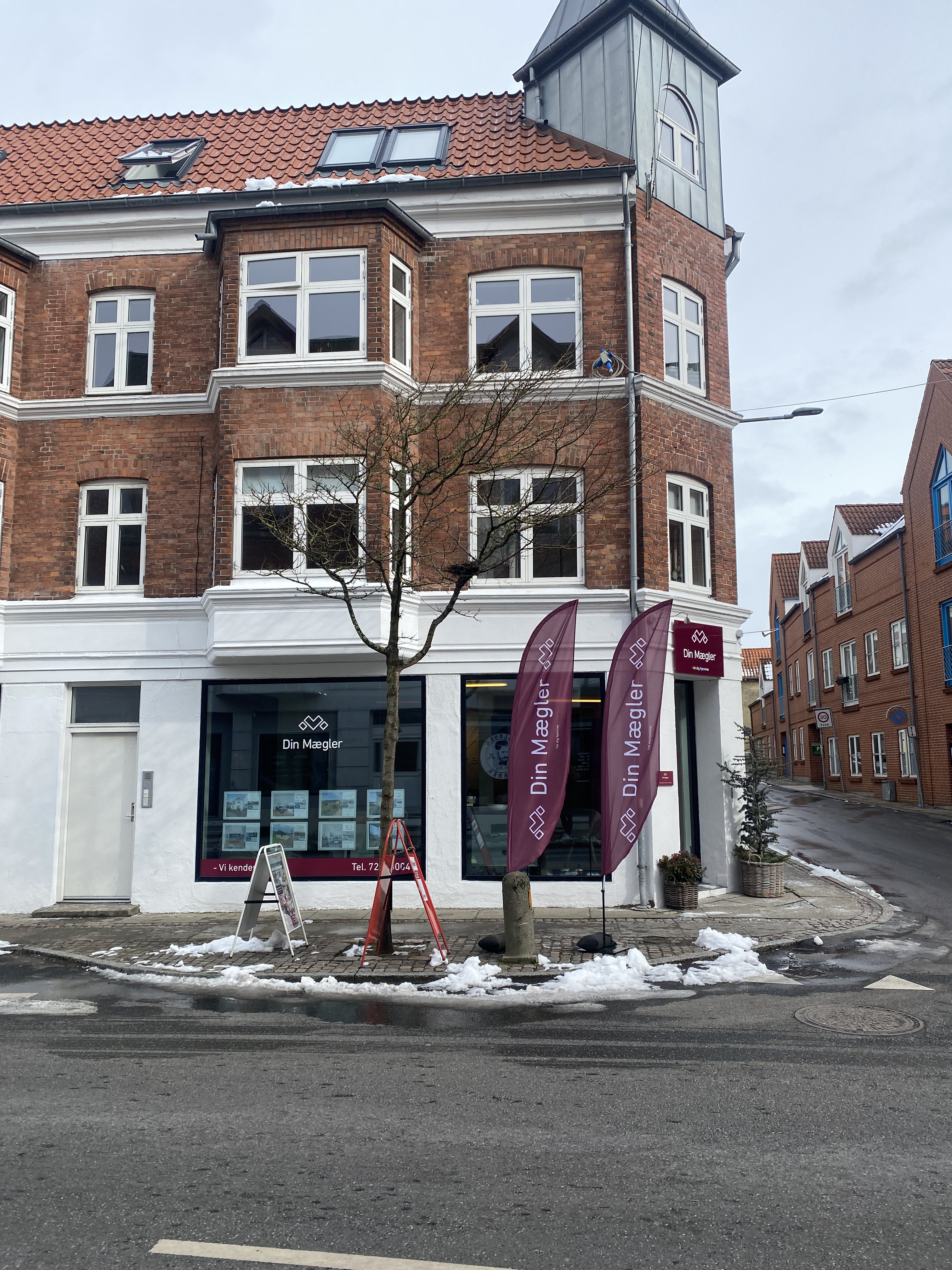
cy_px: 635
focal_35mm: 26
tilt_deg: +7.0
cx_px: 476
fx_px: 953
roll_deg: +0.9
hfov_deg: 53.1
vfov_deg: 67.3
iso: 32
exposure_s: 1/1727
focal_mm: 4.25
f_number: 1.8
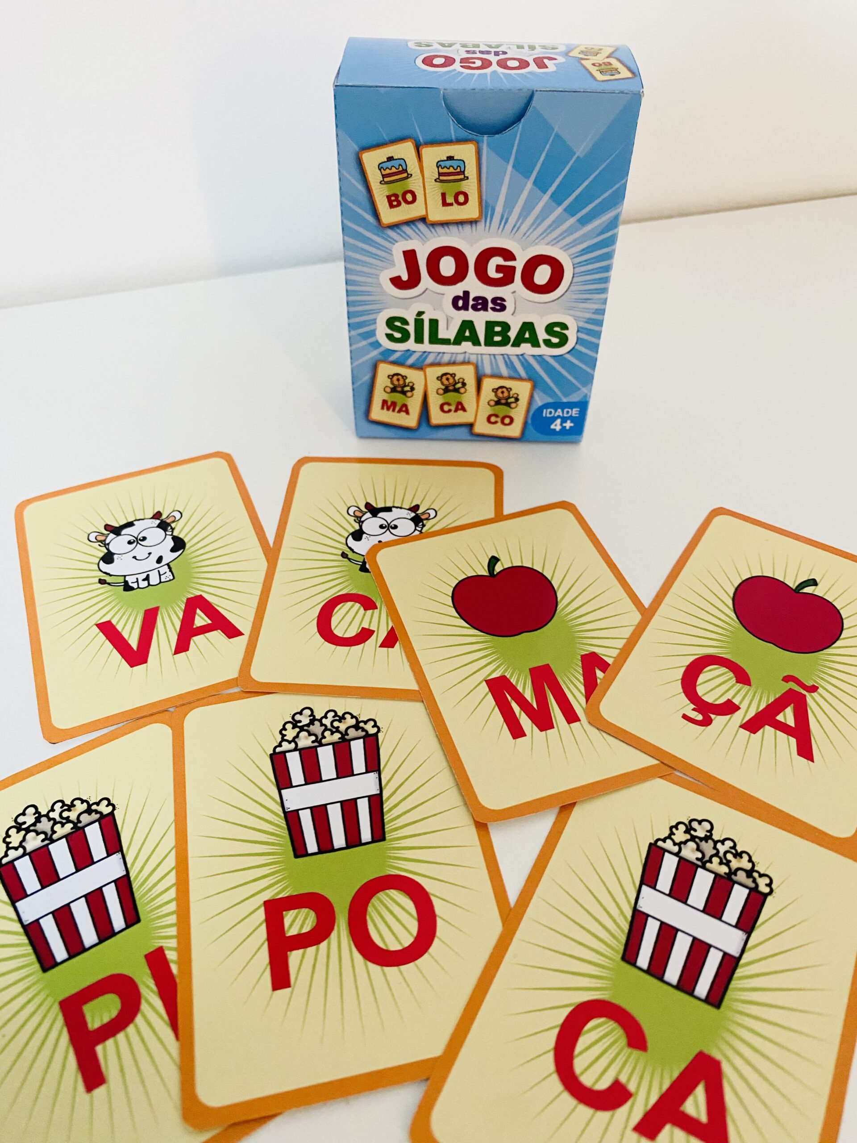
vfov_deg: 67.3
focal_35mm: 26
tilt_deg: -43.4
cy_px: 572
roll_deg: -0.6
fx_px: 858
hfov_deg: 53.1
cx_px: 428
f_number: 1.8
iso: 400
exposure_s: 1/40
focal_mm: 4.25
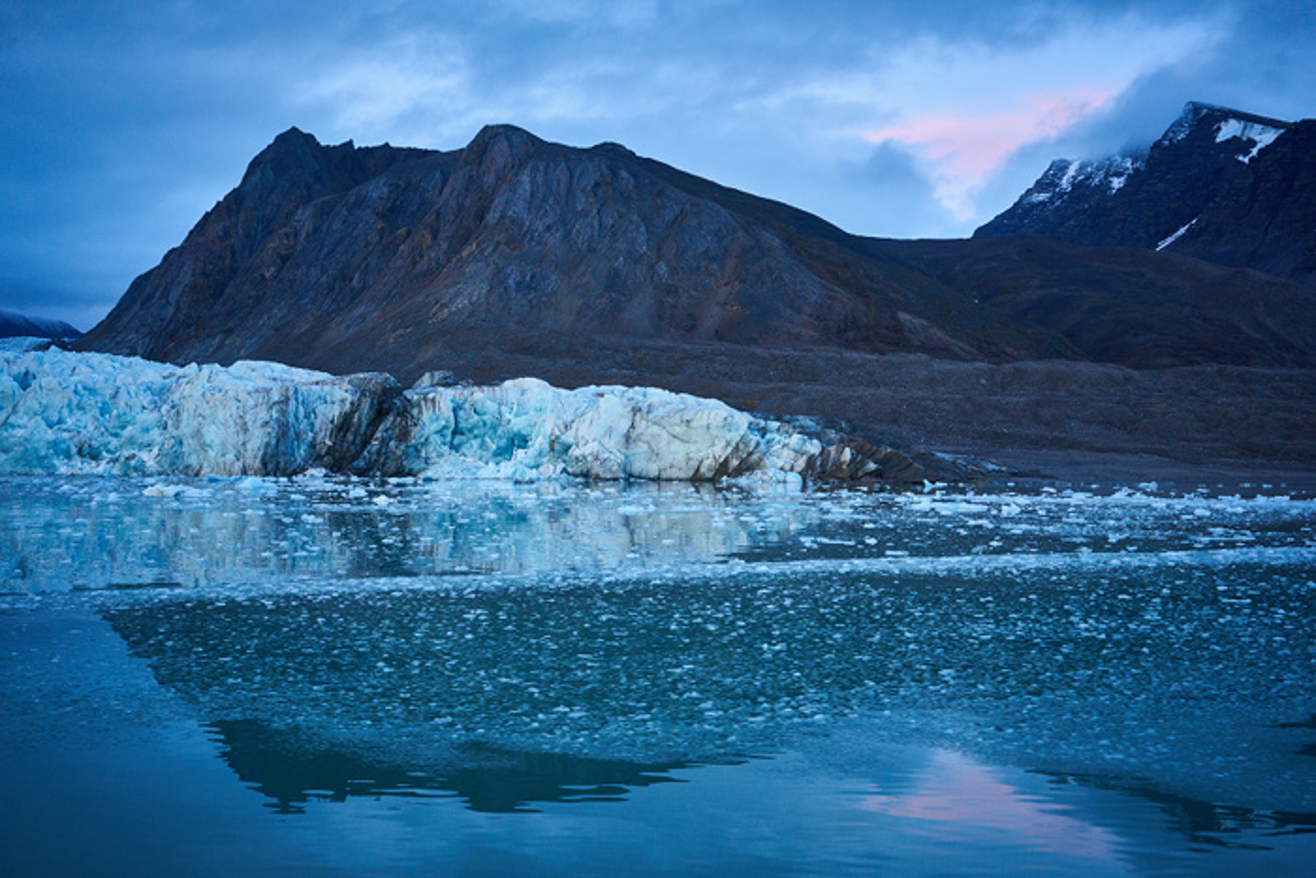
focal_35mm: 35
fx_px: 1280
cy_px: 439
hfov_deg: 54.4
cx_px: 658
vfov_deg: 37.9
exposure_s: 1/50
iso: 1600
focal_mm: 35
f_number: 8
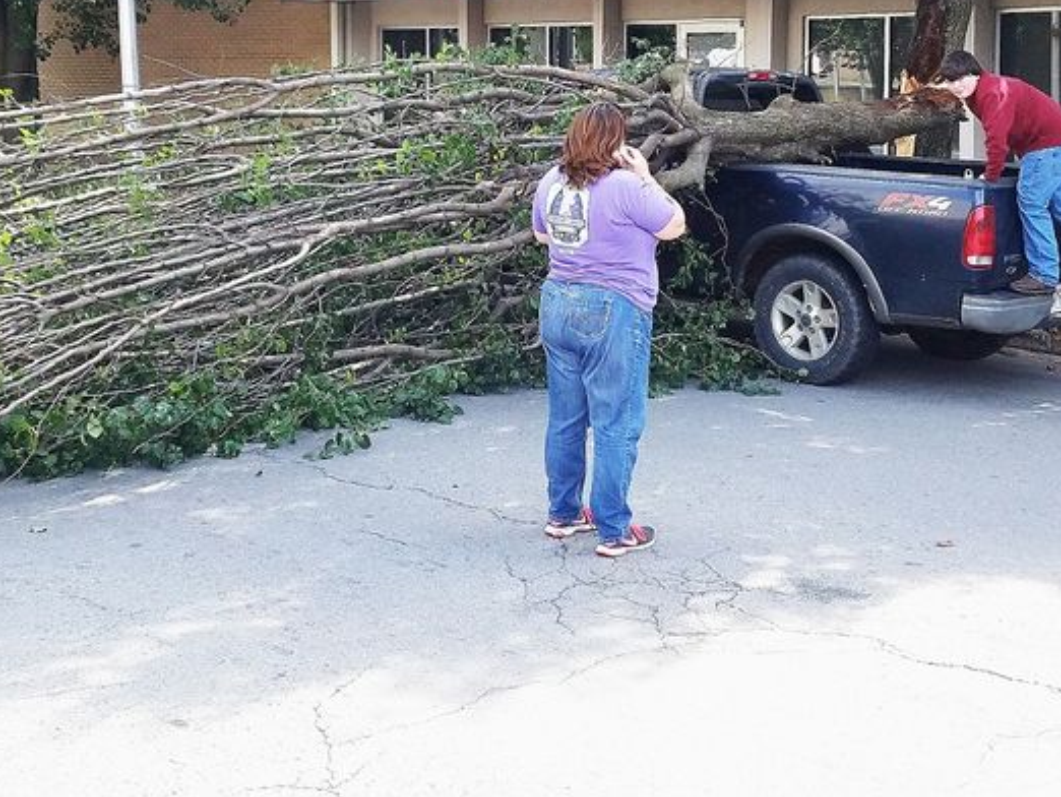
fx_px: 1564
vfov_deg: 27.5
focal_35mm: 51
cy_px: 69
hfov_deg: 37.5
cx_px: 572
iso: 50
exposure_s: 1/828
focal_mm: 4.2
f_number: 1.7
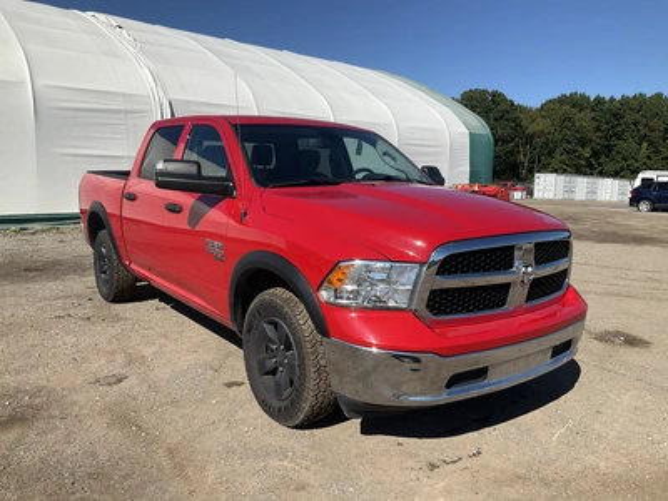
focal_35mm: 29
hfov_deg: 61.7
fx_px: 560
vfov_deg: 48.2
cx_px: 334
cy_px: 250
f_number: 1.8
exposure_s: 1/2427
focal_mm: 3
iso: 25
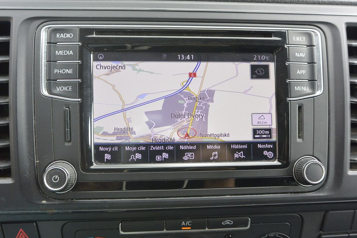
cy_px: 118
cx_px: 184
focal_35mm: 32
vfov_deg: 41.1
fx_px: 317
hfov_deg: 58.7
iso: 320
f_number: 4
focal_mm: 11.8
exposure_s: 1/125
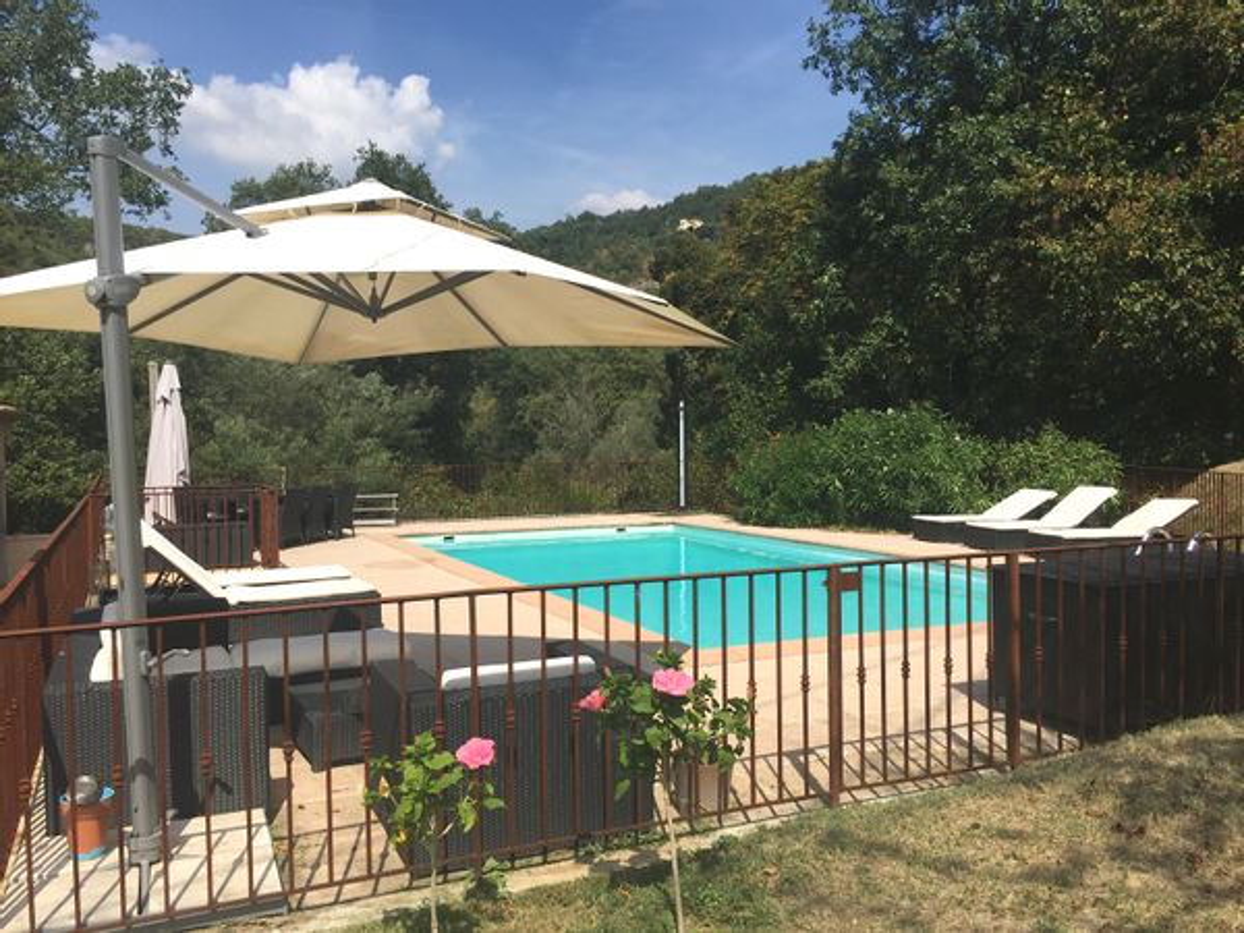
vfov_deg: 48.2
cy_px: 466
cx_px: 622
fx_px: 1042
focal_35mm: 29
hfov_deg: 61.7
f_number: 2.2
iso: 32
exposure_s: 1/2475
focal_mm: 4.15
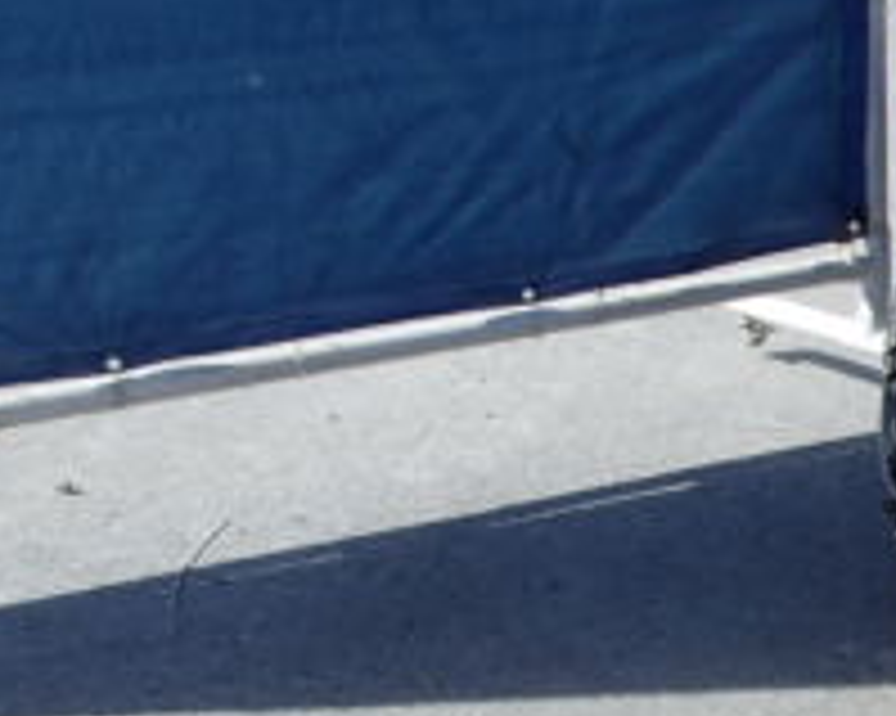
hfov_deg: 19.2
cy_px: 419
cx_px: 1315
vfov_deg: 17.4
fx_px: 2332
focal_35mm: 88
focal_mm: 5
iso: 100
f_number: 11
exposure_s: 1/80
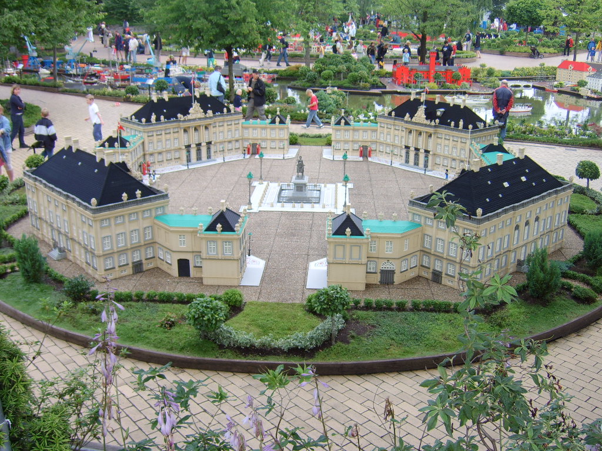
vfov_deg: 45.4
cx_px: 301
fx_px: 539
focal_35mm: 31
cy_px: 226
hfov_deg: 58.4
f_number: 4
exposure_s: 1/114
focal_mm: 8.13
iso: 50
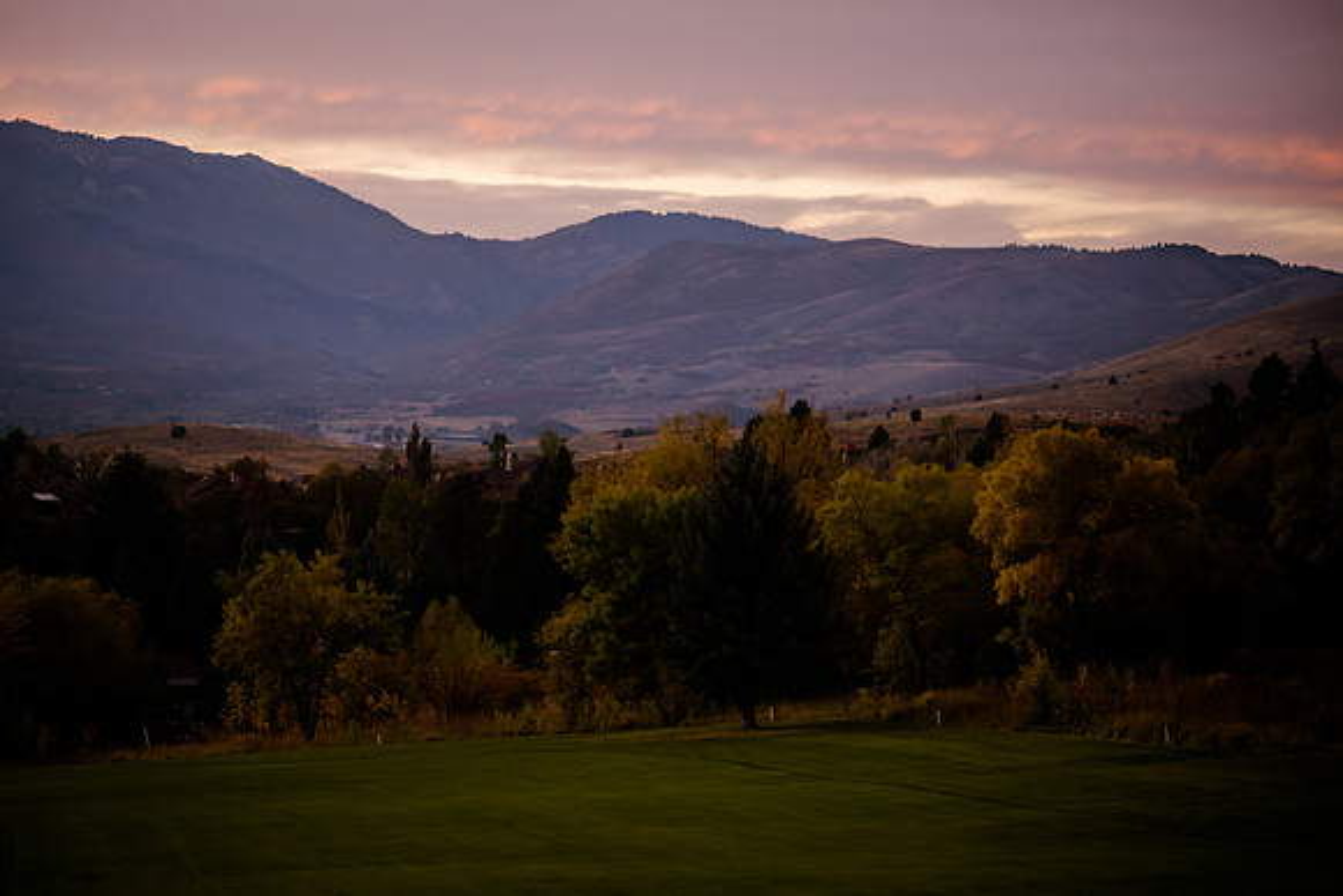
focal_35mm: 113
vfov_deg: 12.1
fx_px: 4222
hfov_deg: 18.1
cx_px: 622
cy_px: 448
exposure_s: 1/640
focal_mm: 105
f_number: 2
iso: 500
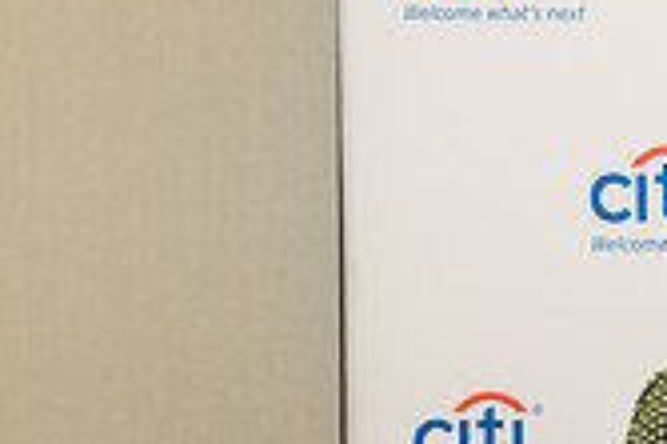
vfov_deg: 9.3
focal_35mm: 146
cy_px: 526
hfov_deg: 13.7
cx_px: 807
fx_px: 2702
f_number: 4
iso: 800
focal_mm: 42
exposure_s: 1/125
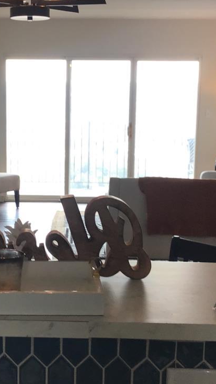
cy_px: 205
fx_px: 702
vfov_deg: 30.6
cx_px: 50
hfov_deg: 17.4
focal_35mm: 69
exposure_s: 1/60
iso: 32
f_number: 2.4
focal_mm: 3.3
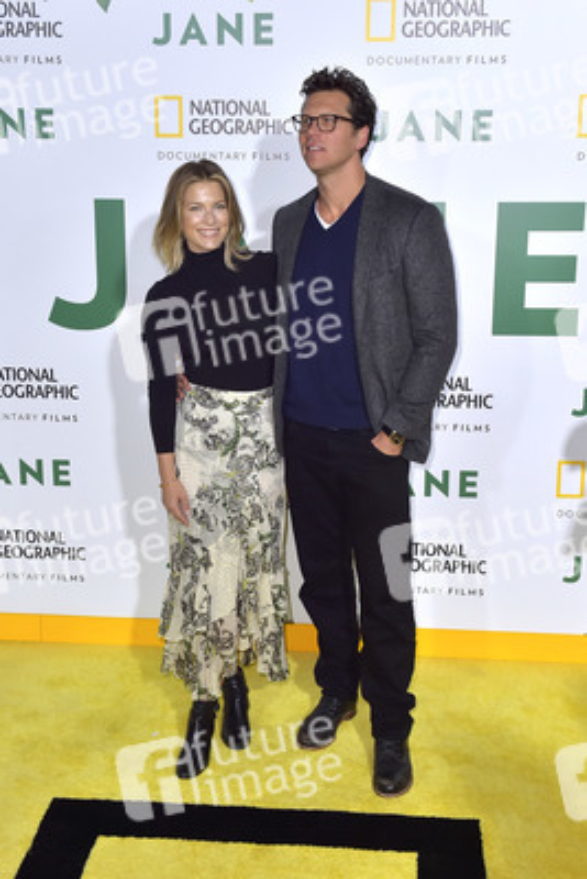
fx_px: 929
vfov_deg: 50.7
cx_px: 294
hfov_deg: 35.1
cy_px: 440
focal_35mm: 38
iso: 500
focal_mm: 38
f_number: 6.3
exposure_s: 1/320
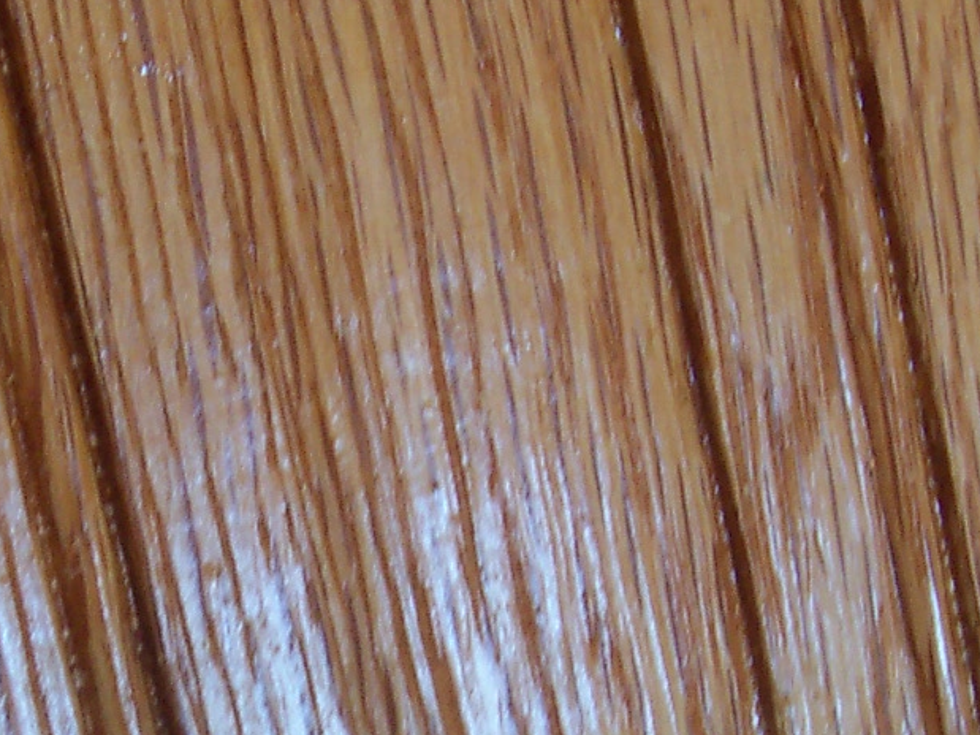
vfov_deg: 14.6
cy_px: 816
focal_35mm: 99
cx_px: 263
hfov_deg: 19.7
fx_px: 2802
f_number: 2.8
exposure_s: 1/30
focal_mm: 5.6
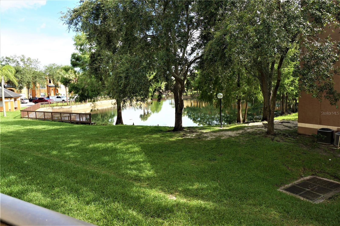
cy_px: 113
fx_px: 226
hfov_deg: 73.8
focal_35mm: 24
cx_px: 170
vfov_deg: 53.0
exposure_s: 1/100
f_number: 7.1
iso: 100
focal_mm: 16
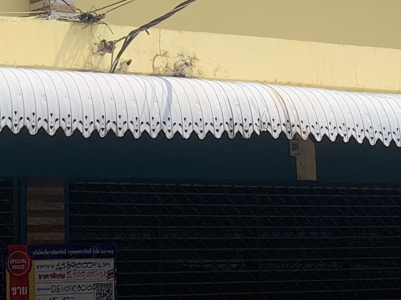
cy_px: -117
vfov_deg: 10.8
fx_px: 1541
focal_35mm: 133
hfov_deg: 14.8
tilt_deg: +15.9
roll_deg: +1.3
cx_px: 182
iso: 25
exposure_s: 1/1634
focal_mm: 4.25
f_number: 1.8
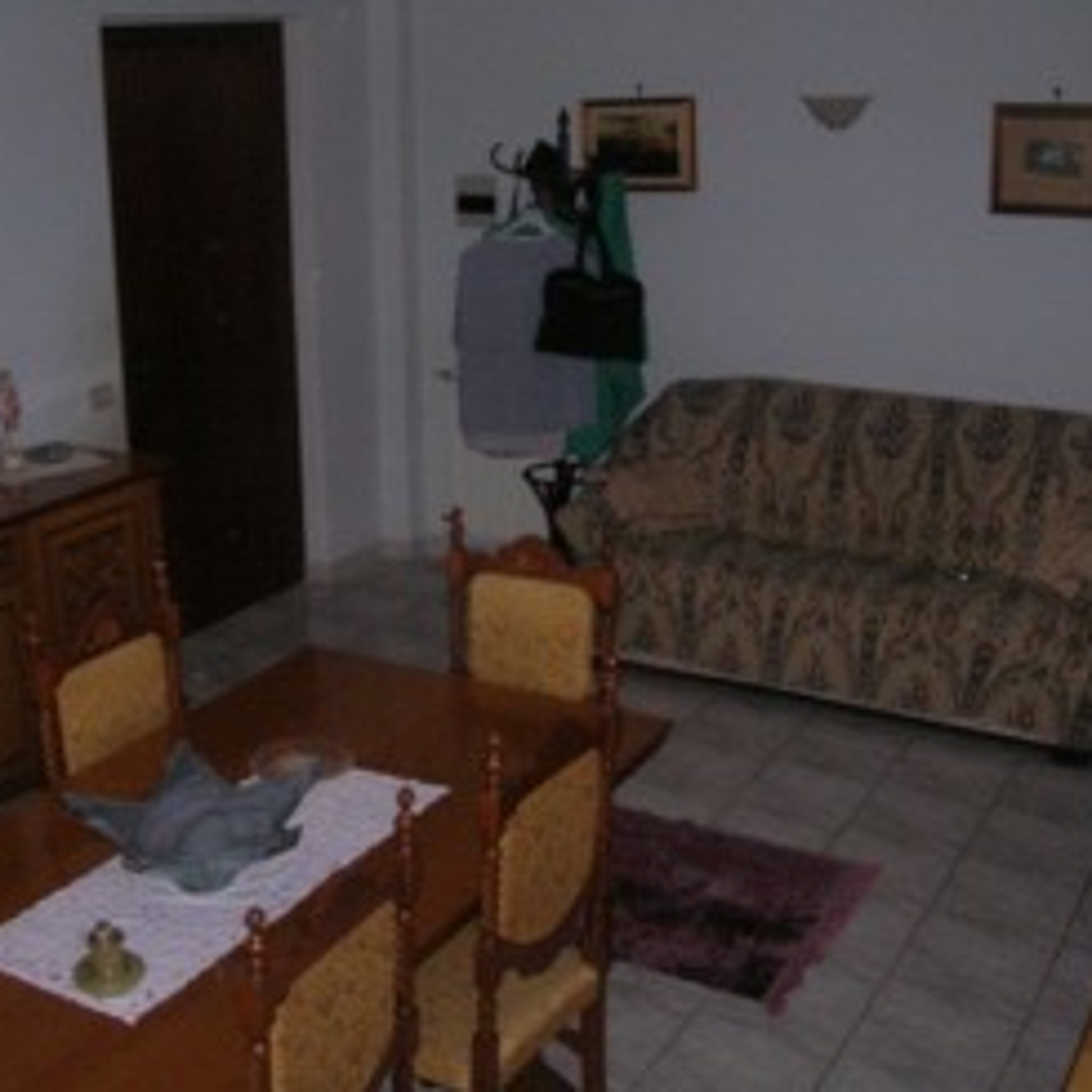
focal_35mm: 43
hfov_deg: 38.8
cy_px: 510
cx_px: 392
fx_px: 1535
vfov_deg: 39.2
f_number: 4.9
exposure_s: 1/60.1
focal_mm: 5.7
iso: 200
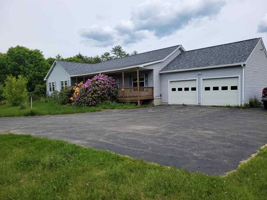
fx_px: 201
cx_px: 134
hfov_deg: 67.3
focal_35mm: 26
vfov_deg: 53.1
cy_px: 100
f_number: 1.8
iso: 40
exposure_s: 1/2503
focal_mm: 5.4
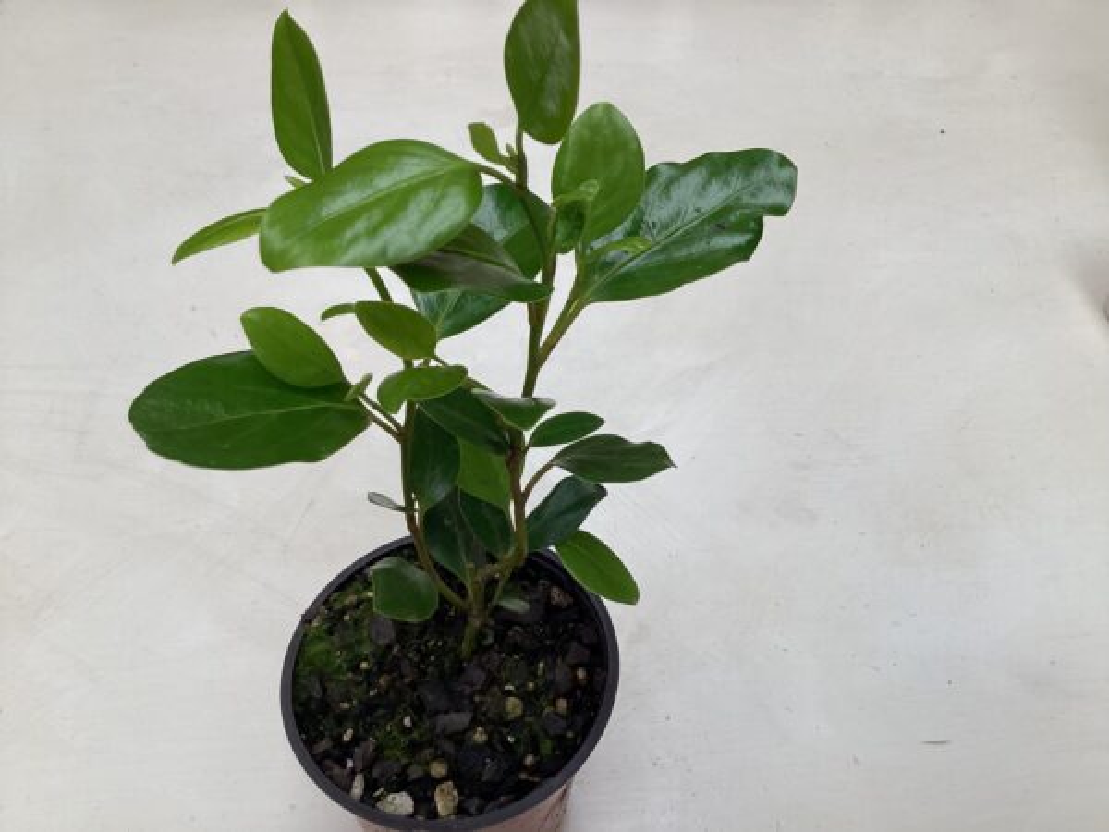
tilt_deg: -46.0
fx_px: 993
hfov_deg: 58.4
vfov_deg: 45.4
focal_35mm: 31
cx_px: 554
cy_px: 416
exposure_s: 1/120
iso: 64
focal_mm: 3.3
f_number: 2.4
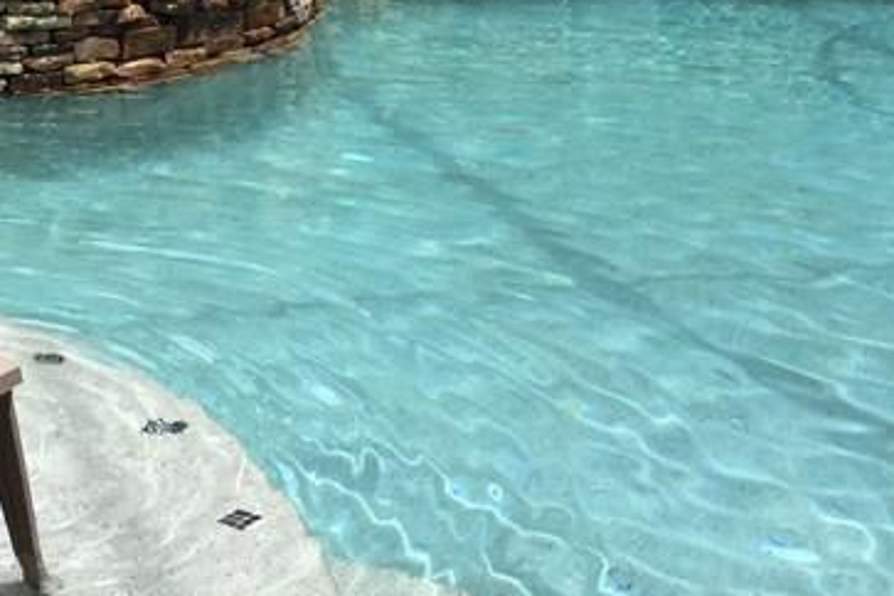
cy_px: -251
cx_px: -20
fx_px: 2260
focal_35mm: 91
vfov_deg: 14.2
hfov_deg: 21.5
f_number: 2.4
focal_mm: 3.3
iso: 25
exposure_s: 1/416
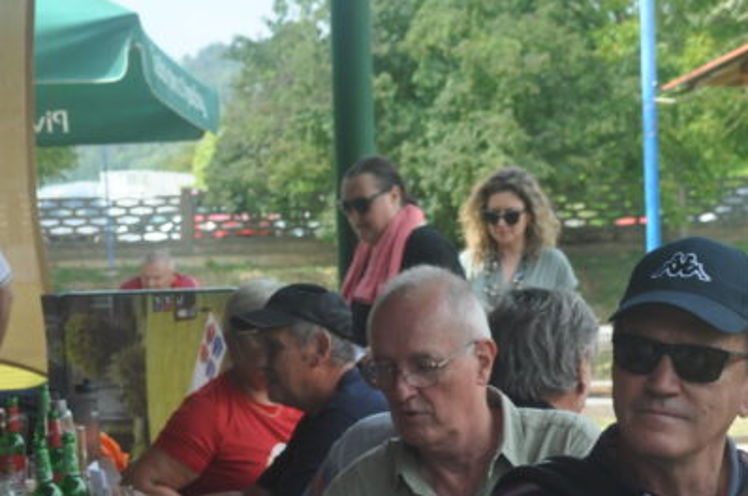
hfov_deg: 18.9
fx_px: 2240
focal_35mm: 108
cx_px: 331
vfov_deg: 12.3
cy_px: 635
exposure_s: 1/125
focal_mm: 28
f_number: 5.6
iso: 220
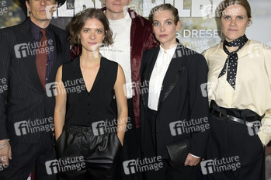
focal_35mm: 44
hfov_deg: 44.5
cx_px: 122
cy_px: 68
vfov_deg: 30.3
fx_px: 331
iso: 640
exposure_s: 1/250
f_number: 5.6
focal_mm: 34
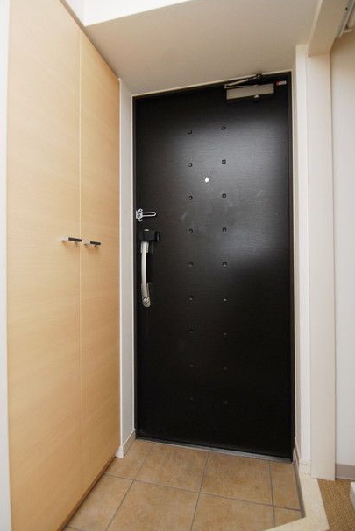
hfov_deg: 64.6
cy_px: 262
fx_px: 281
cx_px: 170
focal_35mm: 19
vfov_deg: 86.9
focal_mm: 12
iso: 500
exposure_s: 1/160
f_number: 6.3
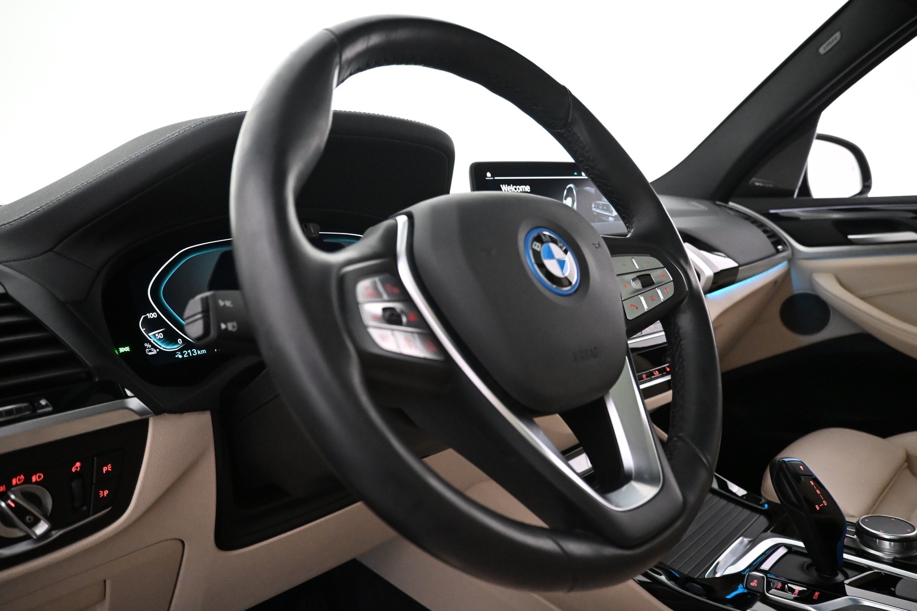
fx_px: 611
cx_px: 458
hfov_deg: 73.7
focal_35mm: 24
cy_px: 306
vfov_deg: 53.1
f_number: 3.5
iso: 4500
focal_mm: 16
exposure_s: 1/60
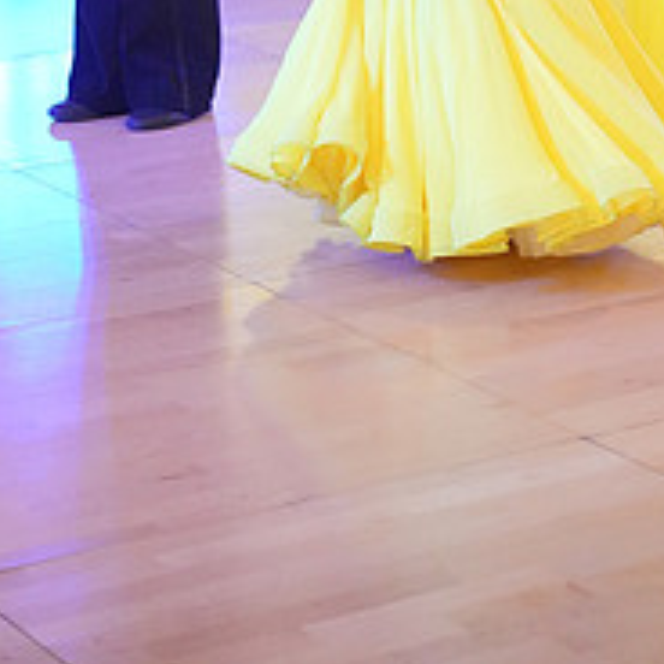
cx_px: 283
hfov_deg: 13.0
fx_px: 2908
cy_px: -372
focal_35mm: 134
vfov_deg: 12.3
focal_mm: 50
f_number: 2
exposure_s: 1/500
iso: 6400
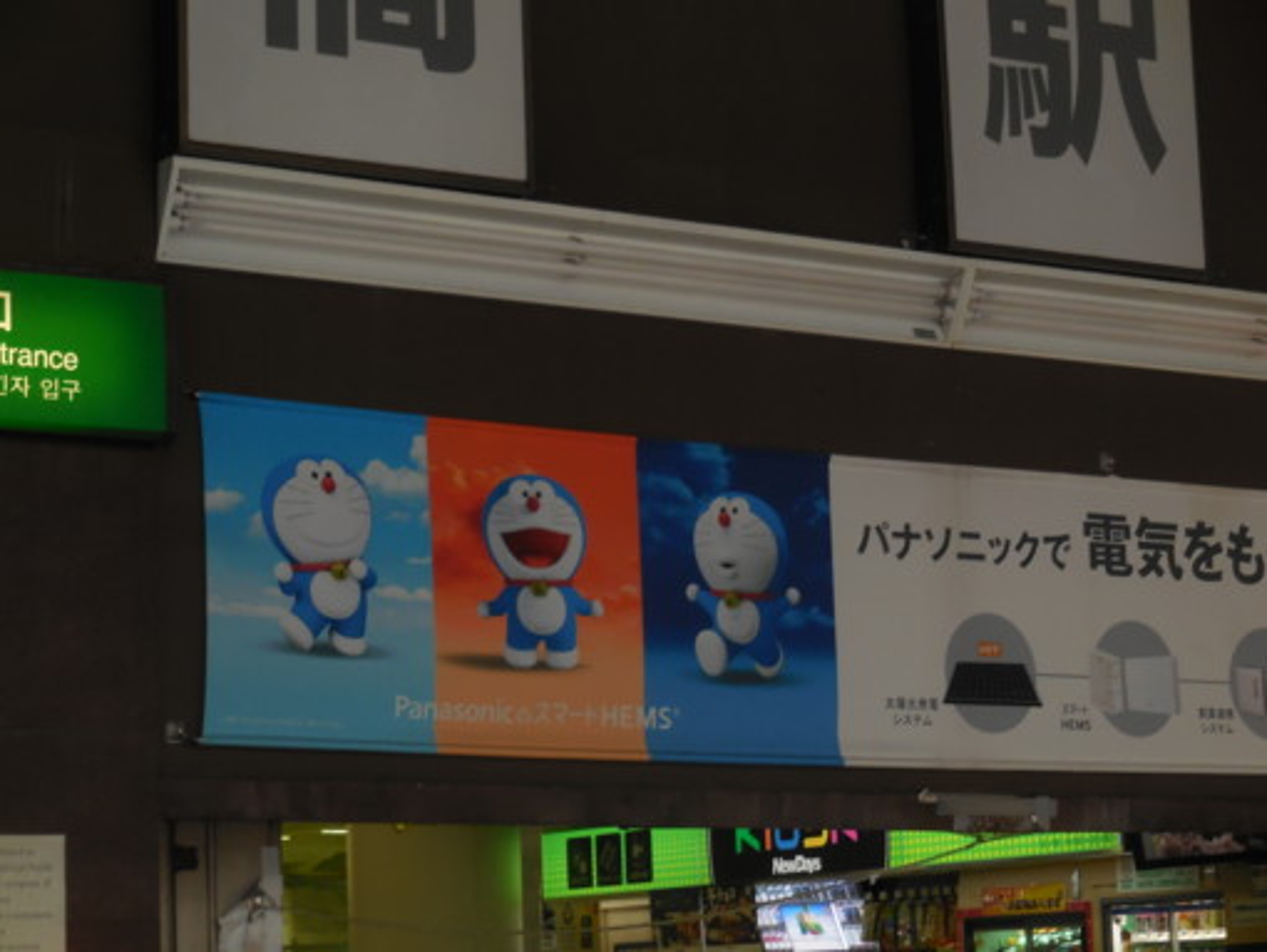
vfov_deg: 15.1
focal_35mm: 98
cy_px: 476
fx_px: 3589
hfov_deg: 20.0
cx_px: 634
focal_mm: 17.7
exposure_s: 1/60
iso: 360
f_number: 5
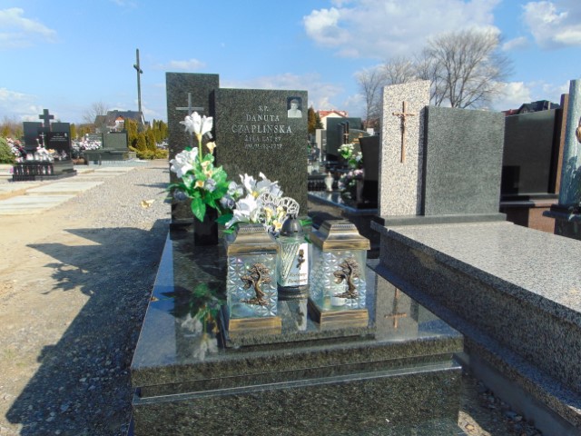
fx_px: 420
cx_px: 290
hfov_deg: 69.4
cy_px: 218
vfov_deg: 54.9
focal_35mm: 25
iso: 80
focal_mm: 4.5
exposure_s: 1/200
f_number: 7.7
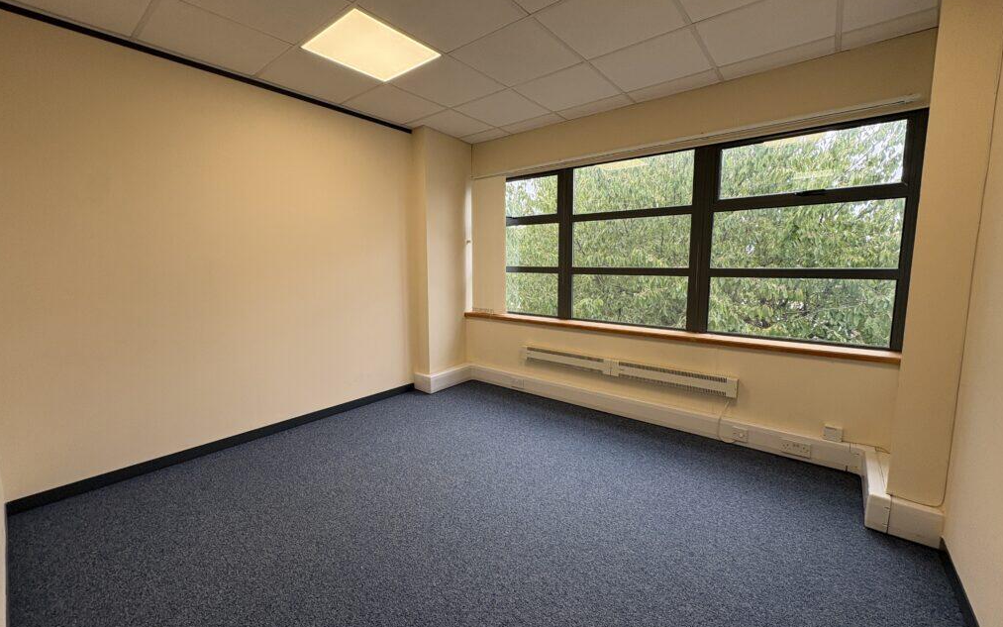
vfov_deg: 74.8
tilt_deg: -6.2
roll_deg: +0.1
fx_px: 410
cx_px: 502
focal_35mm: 15
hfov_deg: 101.5
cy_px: 308
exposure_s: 1/99
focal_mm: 2.22
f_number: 2.2
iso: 64
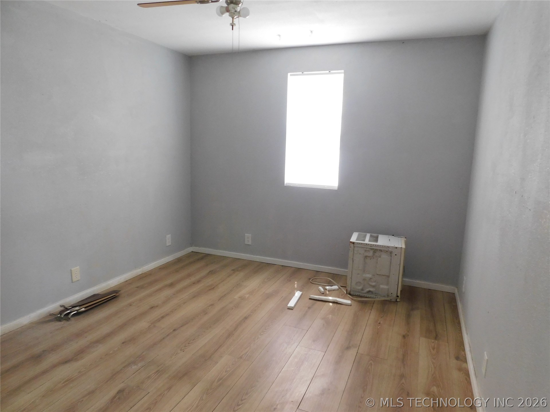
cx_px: 275
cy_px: 206
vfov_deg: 58.9
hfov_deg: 73.9
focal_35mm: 23
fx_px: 365
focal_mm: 4
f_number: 3
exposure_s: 1/30
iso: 320
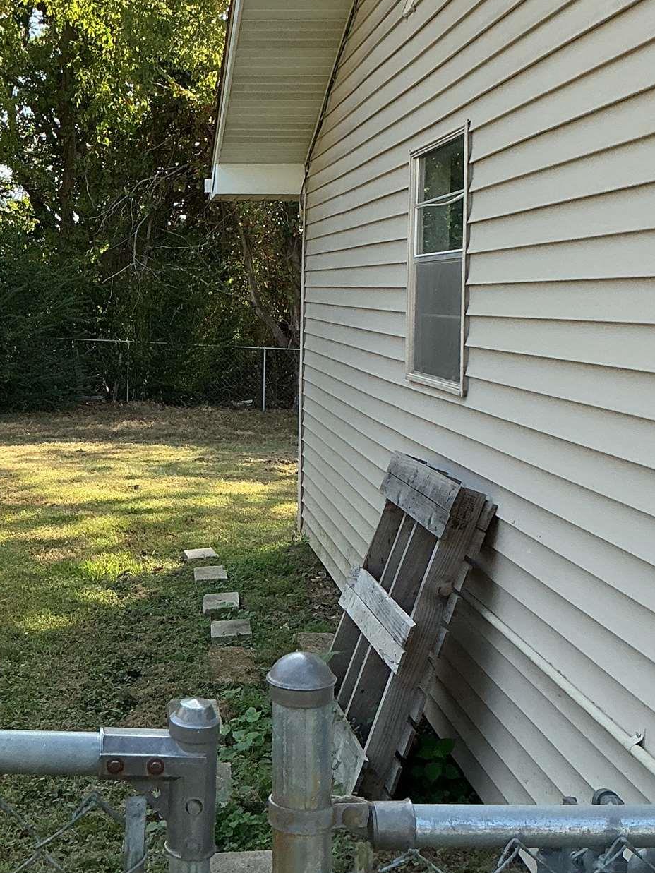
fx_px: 1362
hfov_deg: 26.5
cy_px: 361
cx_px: 119
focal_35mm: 54
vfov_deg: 35.4
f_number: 1.8
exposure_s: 1/1250
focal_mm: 3
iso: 25
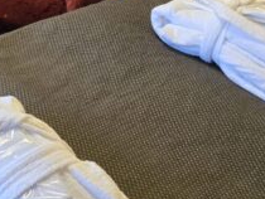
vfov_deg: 15.5
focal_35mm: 84
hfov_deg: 18.7
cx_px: -196
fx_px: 644
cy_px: -139
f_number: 1.7
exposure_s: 1/100
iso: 800
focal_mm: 6.3
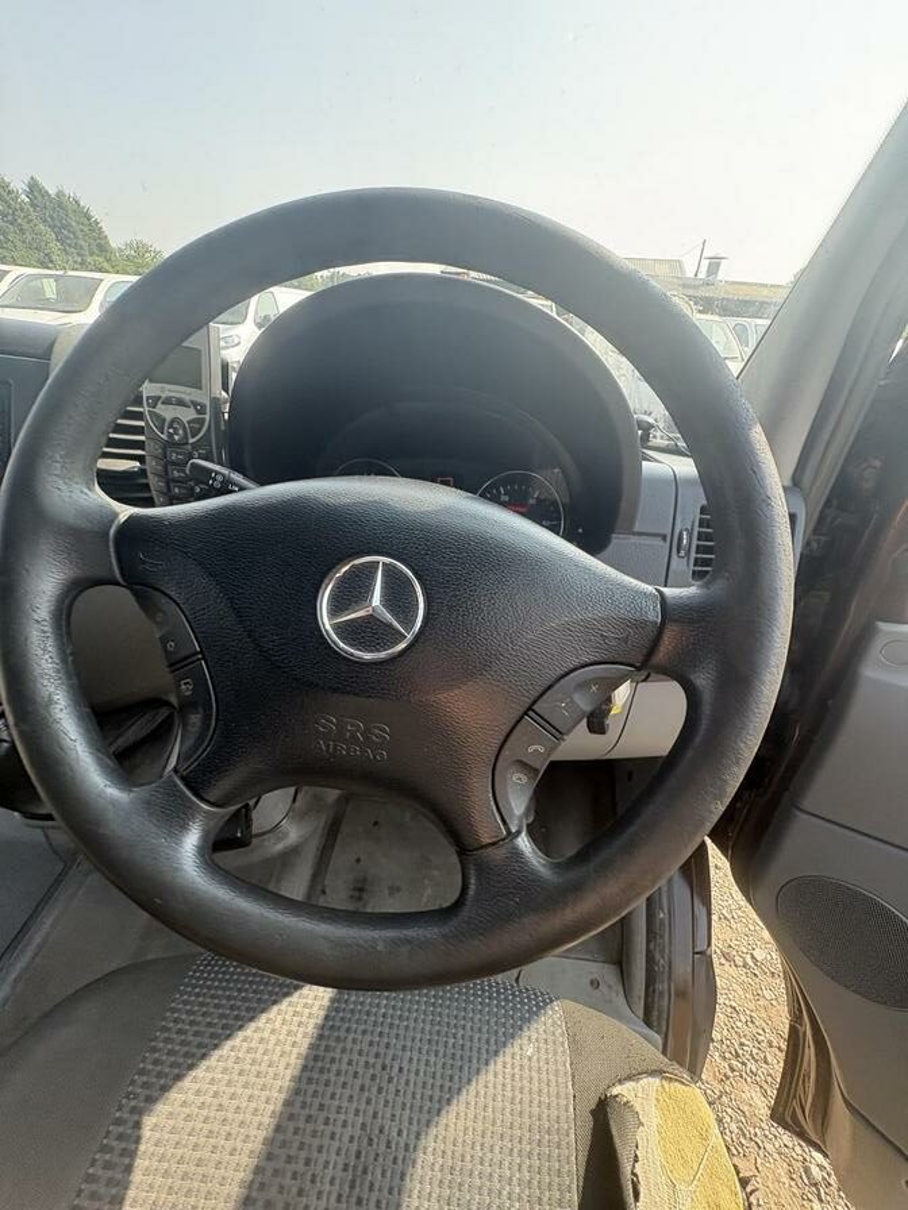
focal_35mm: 14
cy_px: 605
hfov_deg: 85.7
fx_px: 490
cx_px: 454
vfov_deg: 102.1
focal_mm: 2.22
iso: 80
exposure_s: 1/140
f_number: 2.2
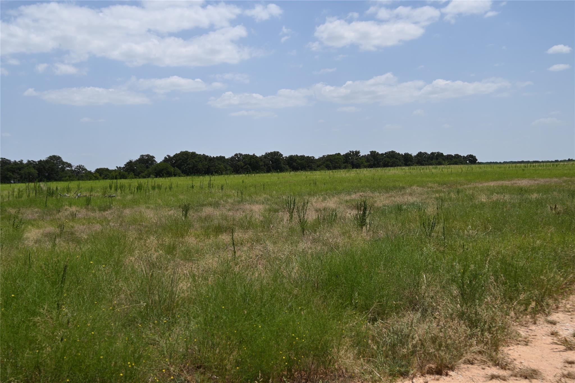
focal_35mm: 36
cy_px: 192
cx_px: 288
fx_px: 575
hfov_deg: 53.1
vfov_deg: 36.9
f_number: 4
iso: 100
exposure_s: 1/1600
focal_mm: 24
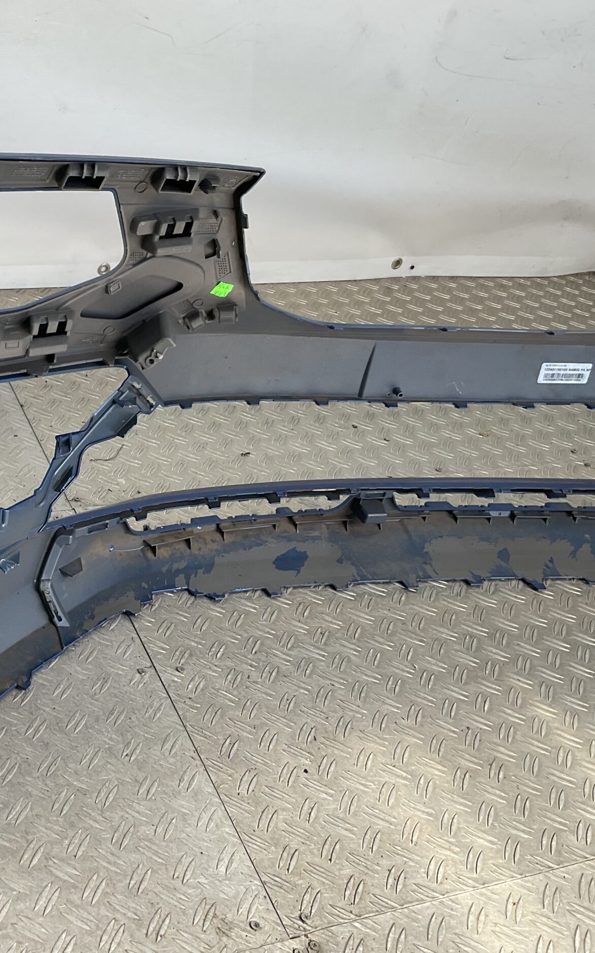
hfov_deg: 29.7
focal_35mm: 42
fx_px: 1090
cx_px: 102
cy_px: 473
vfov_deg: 47.2
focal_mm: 3
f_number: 1.8
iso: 16
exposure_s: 1/177
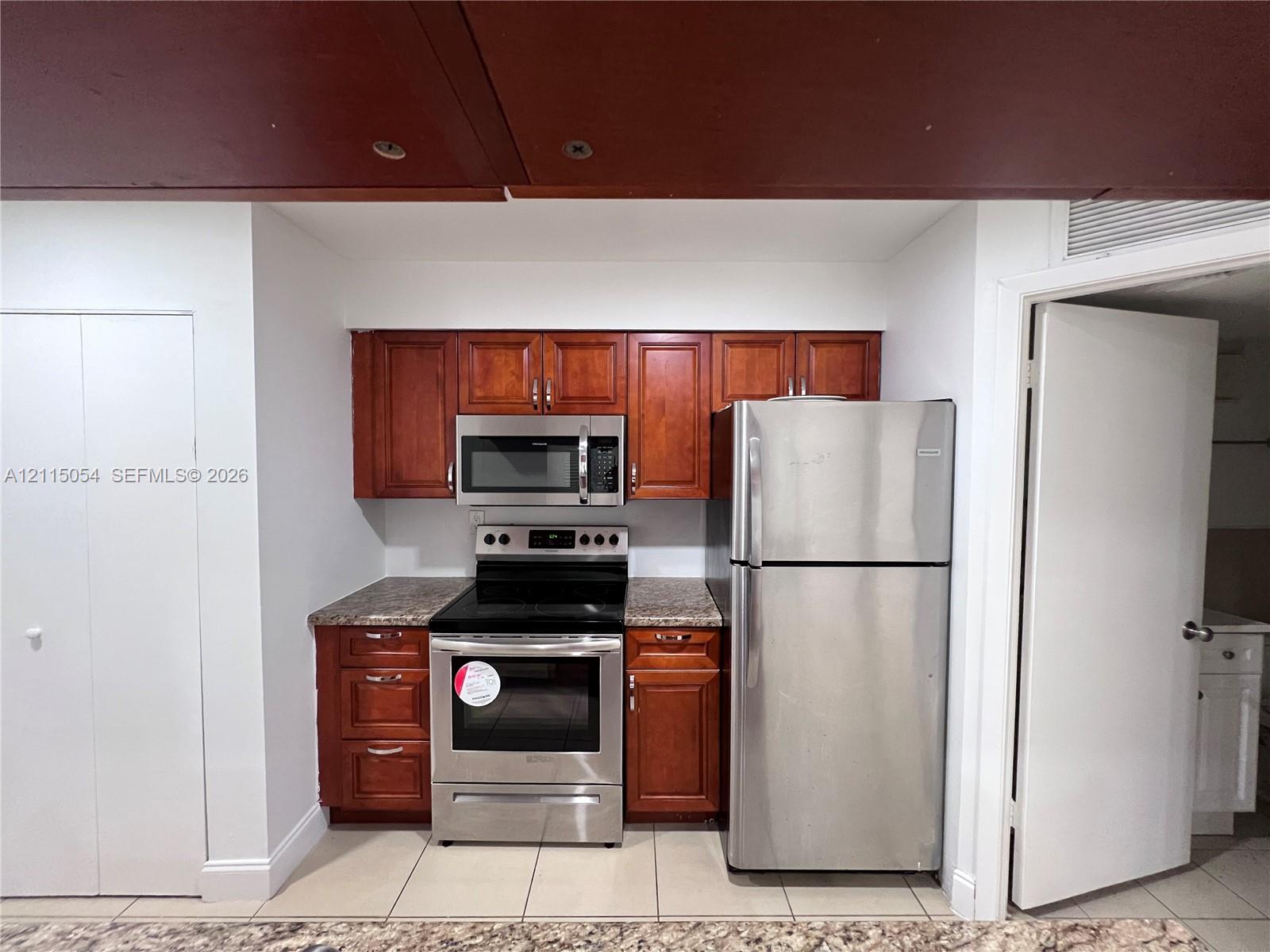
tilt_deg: -1.9
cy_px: 476
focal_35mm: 13
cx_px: 635
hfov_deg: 106.2
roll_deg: -0.1
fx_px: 477
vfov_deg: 89.9
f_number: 1.8
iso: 400
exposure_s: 1/60
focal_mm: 1.57
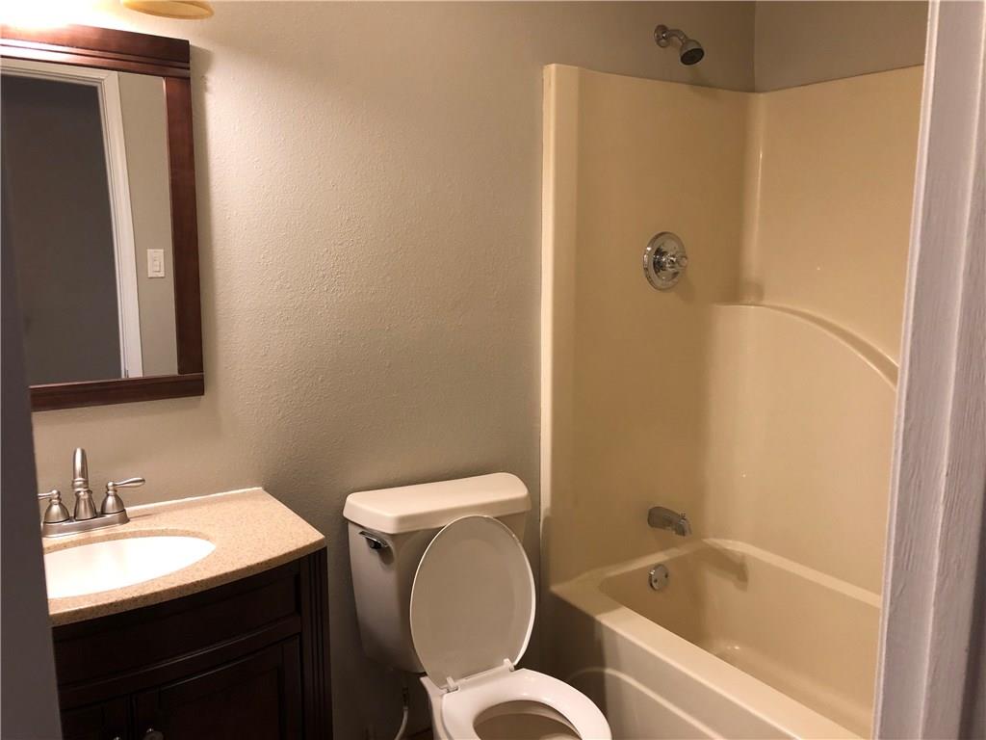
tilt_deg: -9.0
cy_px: 370
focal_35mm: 28
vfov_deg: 49.7
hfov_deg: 63.4
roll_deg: +1.1
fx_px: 798
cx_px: 493
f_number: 1.8
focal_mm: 3.99
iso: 50
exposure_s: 1/15
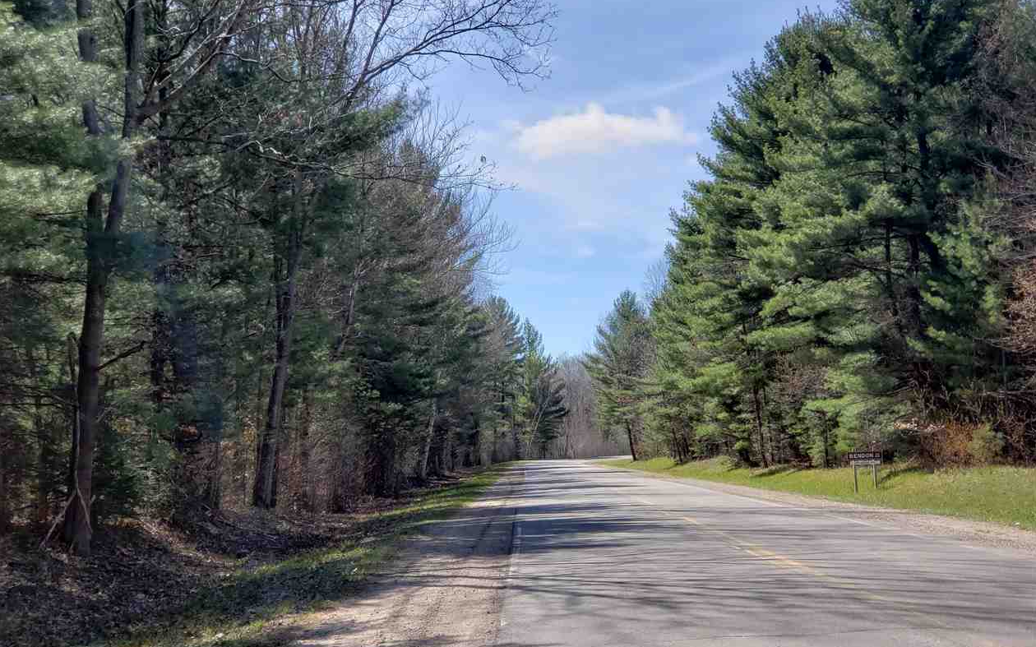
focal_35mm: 56
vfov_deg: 23.1
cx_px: 512
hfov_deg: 36.3
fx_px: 1581
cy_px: 363
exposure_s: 1/668
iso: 32
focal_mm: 6
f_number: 2.4
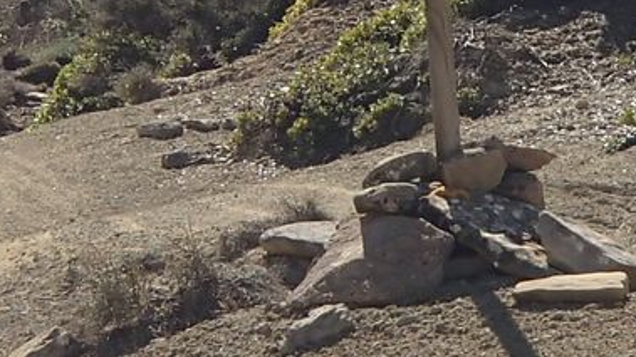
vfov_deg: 2.6
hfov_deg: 4.6
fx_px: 7992
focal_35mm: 474
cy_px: 131
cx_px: 96
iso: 100
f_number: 5
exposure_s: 1/500
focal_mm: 18.46
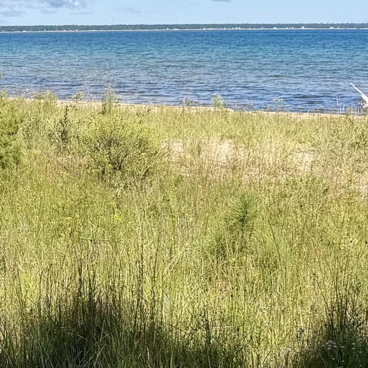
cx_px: -209
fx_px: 1155
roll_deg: +0.4
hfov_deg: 16.3
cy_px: 205
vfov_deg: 18.1
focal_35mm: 96
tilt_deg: -8.7
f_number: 1.78
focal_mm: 6.76
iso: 80
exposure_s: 1/4673
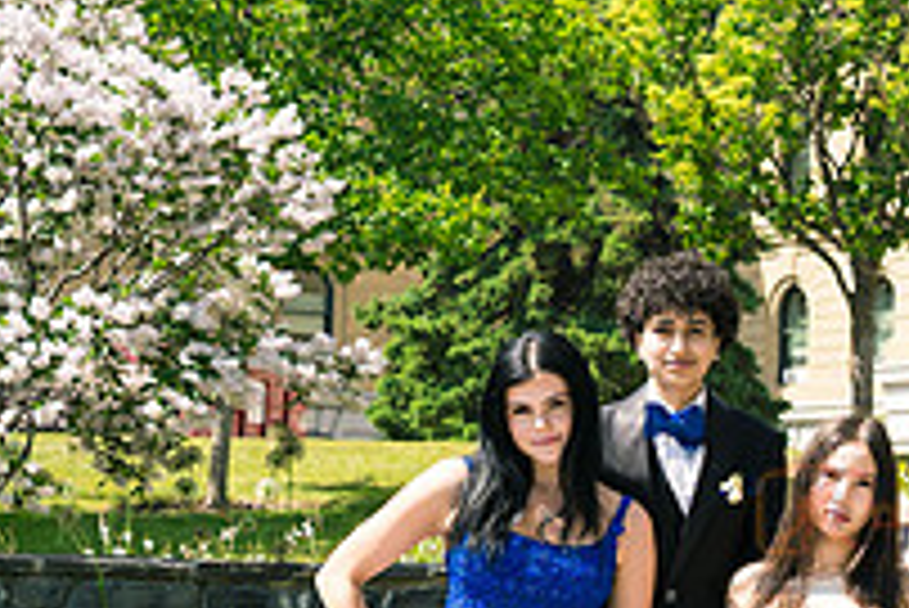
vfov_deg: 11.5
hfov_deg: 16.8
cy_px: 525
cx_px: 950
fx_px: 3007
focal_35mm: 119
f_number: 4
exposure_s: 1/500
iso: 160
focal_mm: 35
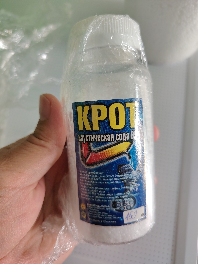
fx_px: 183
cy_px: 132
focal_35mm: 24
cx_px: 99
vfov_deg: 71.6
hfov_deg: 56.8
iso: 309
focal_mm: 5.25
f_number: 1.75
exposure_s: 1/33.3
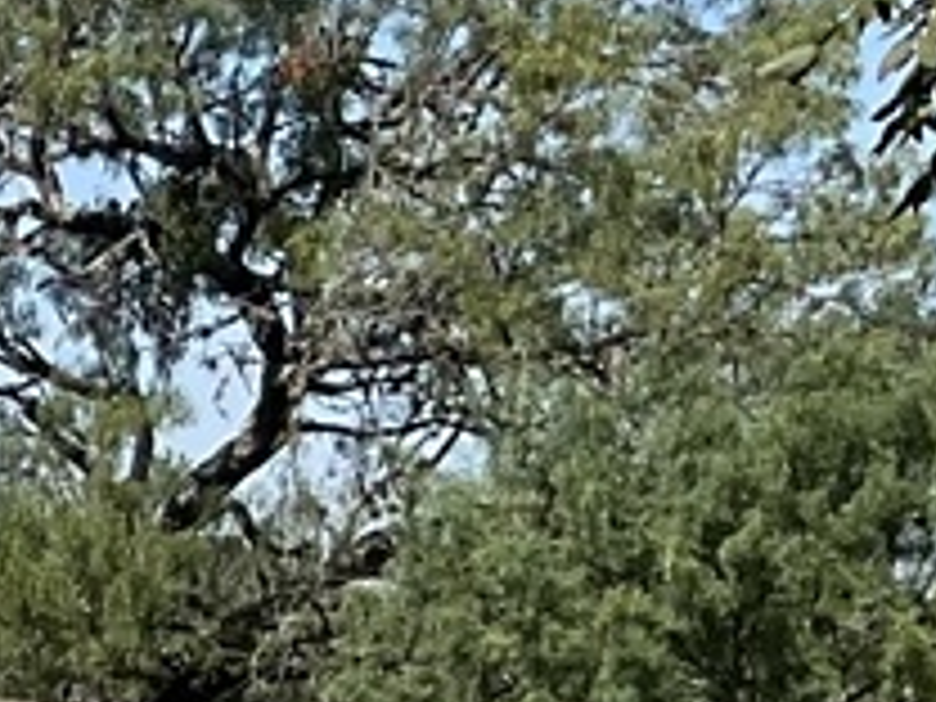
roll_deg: -0.3
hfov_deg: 8.3
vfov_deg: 7.2
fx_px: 5435
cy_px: 1112
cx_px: -1926
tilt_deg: -5.4
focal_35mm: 201
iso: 16
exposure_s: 1/1848
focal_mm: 3
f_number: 1.8
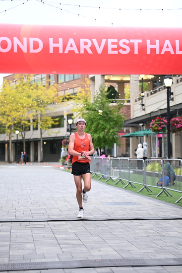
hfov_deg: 18.7
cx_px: 91
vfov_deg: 27.7
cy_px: 136
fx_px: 553
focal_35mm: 73
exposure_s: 1/800
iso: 1600
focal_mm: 73
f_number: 2.8
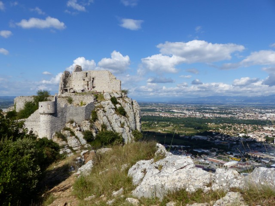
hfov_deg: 69.4
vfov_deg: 54.9
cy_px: 103
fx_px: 199
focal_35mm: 25
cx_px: 138
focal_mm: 4.6
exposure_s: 1/1600
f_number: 4
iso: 100
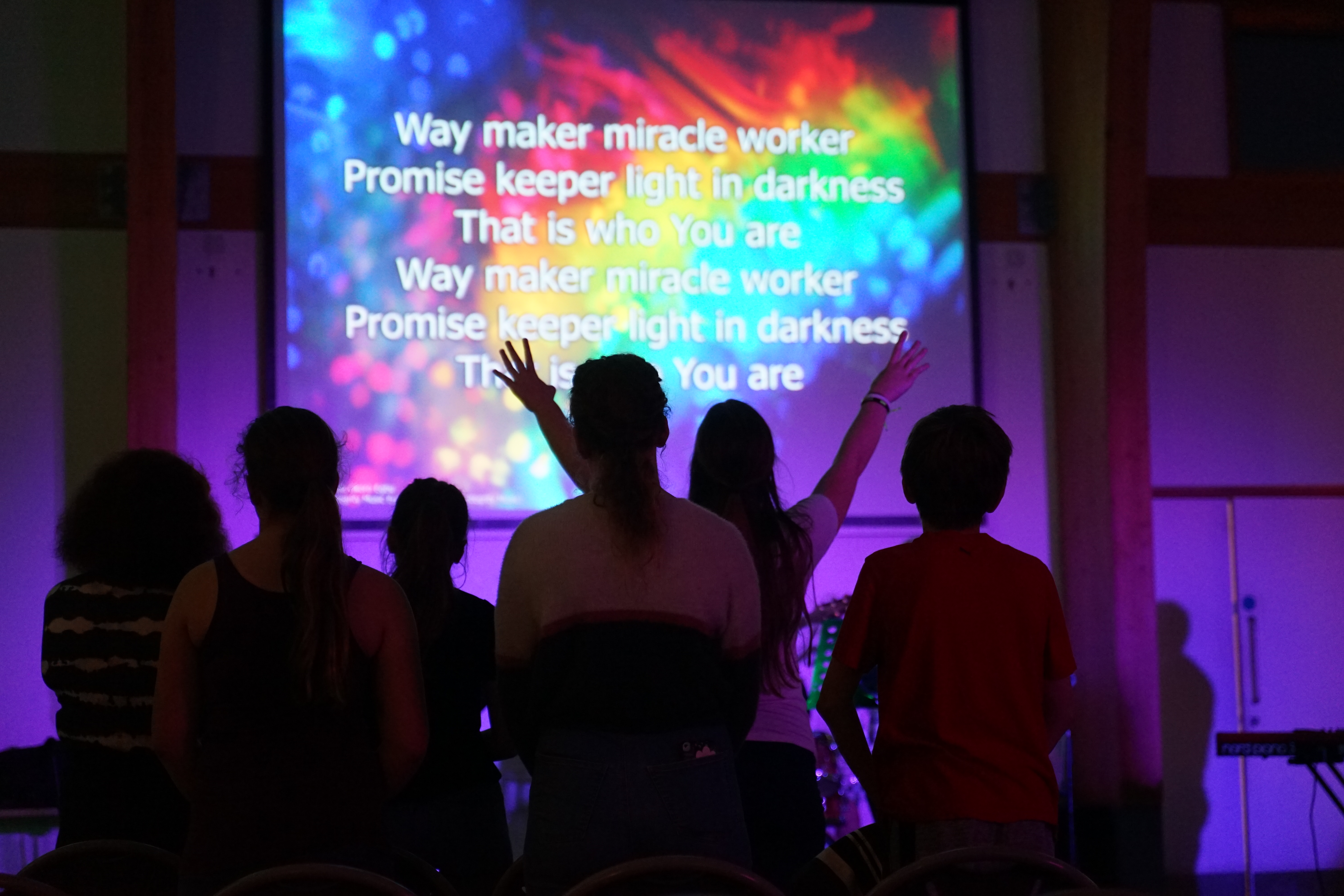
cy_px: 448
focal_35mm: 64
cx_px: 672
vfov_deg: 21.2
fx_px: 2389
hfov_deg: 31.4
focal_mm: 64
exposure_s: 1/160
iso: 3200
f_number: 2.8
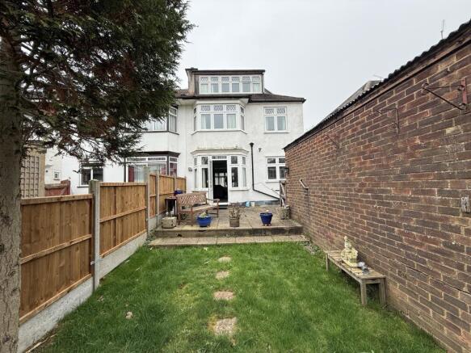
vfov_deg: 85.7
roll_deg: +2.1
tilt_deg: +3.9
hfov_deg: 102.1
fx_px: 190
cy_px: 176
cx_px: 236
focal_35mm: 14
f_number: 2.2
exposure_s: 1/490
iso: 50
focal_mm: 2.22
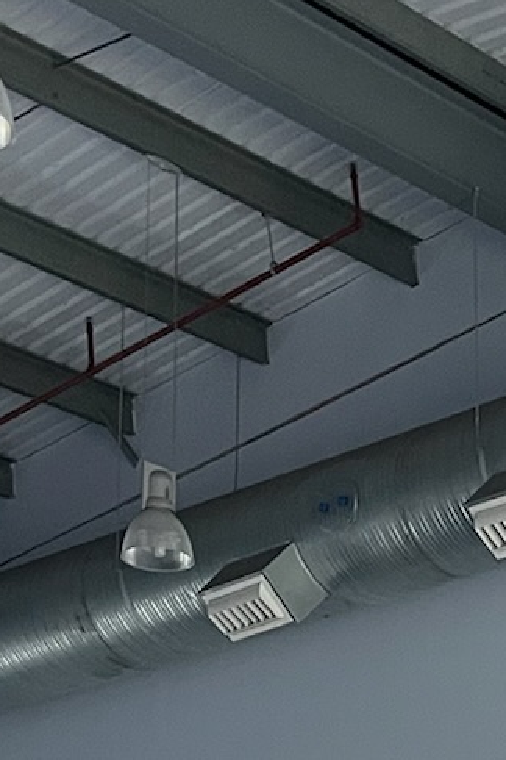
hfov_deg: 11.5
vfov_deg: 15.9
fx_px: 2403
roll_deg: -0.7
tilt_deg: +5.2
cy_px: 1248
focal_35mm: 114
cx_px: 770
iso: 200
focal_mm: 4.2
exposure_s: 1/60
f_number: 1.6
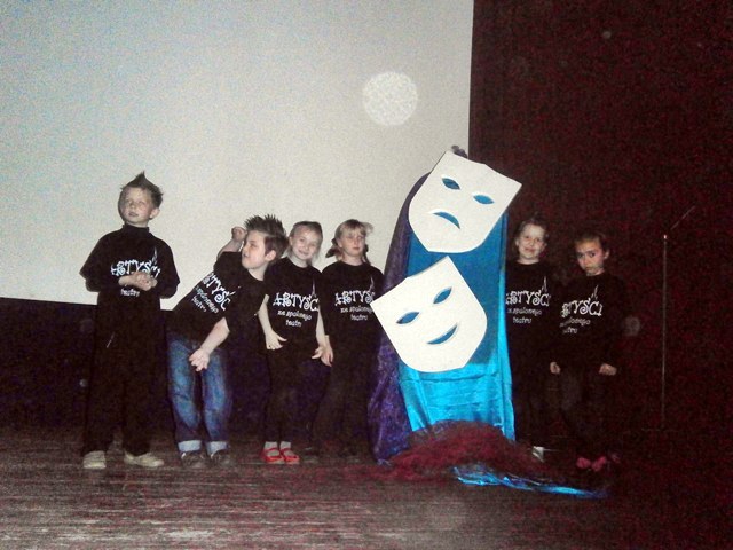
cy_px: 275
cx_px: 366
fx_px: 762
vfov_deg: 39.7
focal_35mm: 36
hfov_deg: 51.4
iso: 1600
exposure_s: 1/250
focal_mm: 6.4
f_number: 3.1
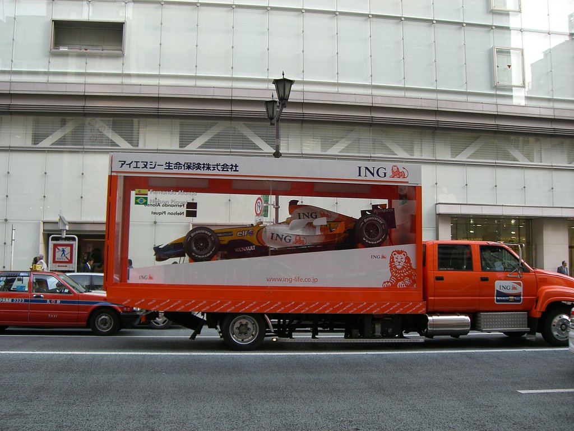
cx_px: 287
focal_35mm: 38
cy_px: 216
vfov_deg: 37.7
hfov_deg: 49.0
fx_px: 630
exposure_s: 1/160
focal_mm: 6.2
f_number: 2.7
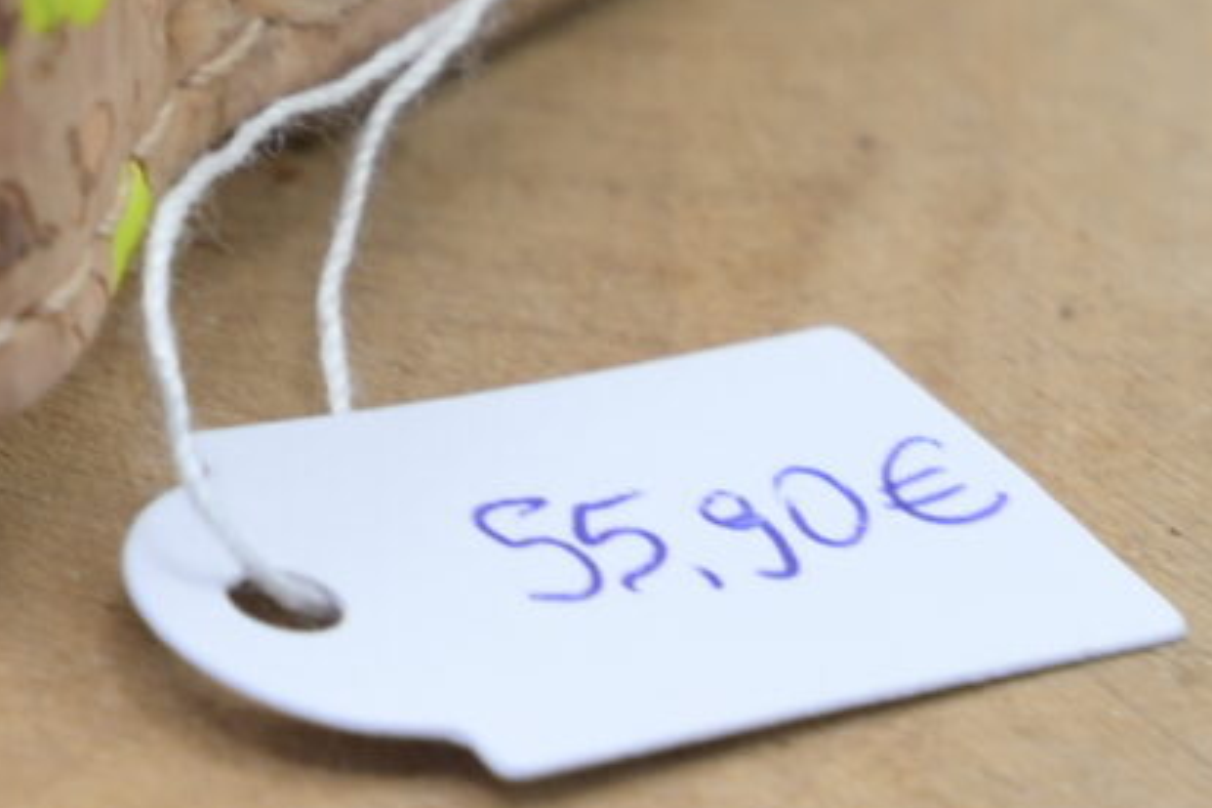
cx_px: -1241
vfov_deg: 3.3
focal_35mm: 414
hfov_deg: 4.9
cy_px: -660
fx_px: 13937
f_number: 6.3
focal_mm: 67
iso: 100
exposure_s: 1/50
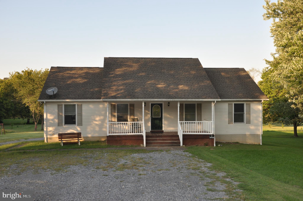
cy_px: 100
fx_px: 328
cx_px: 152
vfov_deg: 34.1
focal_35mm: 39
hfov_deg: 49.6
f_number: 7.1
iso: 250
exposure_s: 1/200
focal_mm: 26
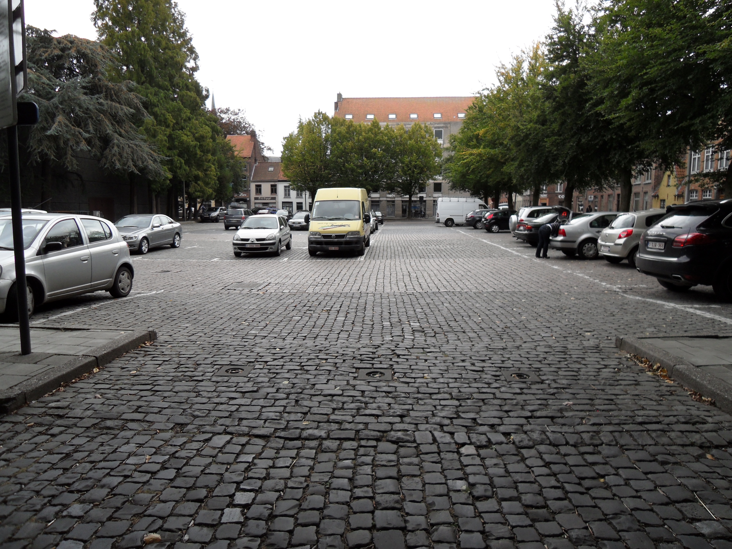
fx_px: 508
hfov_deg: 71.6
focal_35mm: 24
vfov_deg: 56.8
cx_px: 366
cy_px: 274
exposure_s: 1/180
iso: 80
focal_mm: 4.3
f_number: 2.8
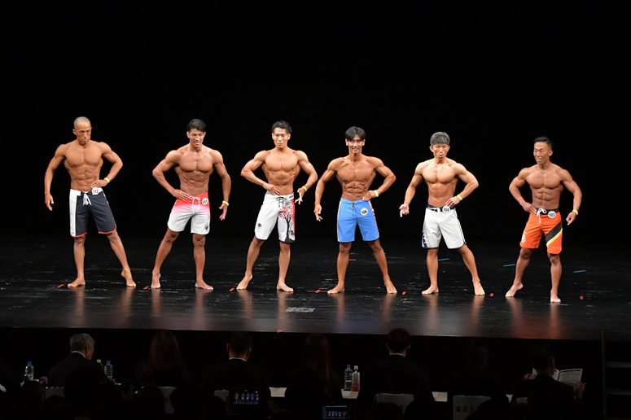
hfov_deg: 16.1
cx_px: 316
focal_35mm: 127
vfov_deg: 10.8
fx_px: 2225
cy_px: 210
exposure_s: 1/400
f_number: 5.6
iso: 3200
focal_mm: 85
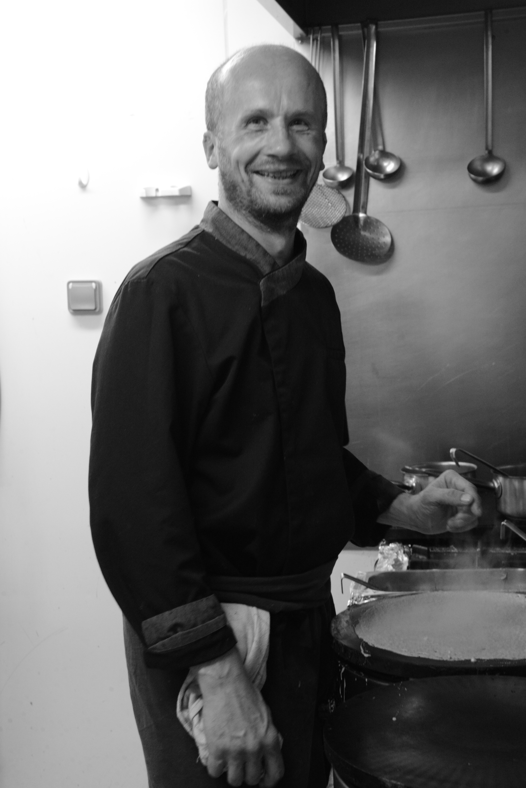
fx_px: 1489
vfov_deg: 29.6
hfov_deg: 20.0
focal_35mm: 68
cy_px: 394
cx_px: 263
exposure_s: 1/40
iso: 4000
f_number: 10
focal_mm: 68
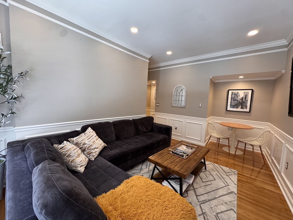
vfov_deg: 85.7
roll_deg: -2.6
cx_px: 146
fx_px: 119
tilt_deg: -5.8
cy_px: 110
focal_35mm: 14
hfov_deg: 102.1
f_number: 2.2
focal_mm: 2.22
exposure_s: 1/120
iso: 200
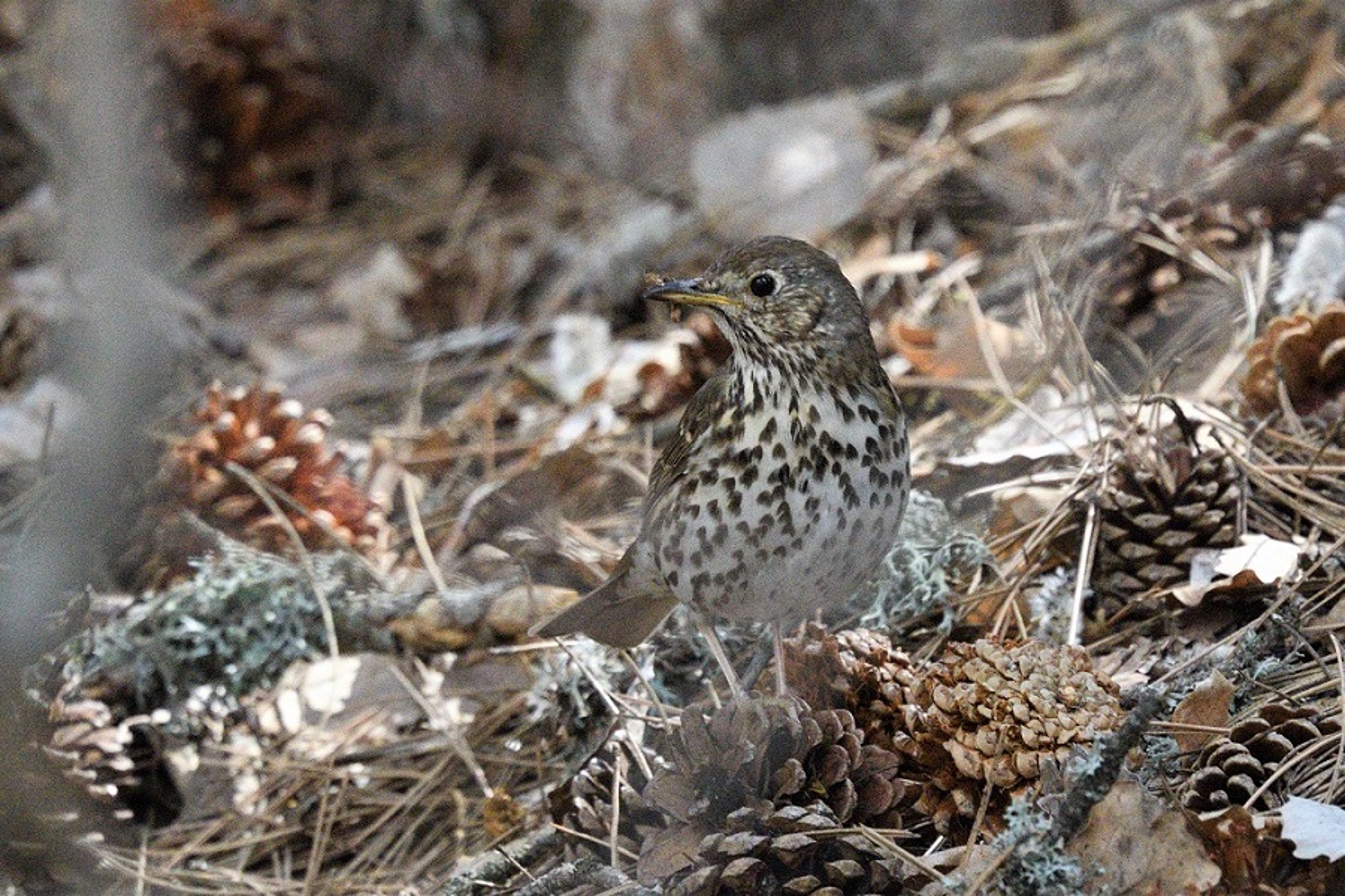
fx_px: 23536
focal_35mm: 630
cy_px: 448
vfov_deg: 2.2
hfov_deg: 3.3
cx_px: 672
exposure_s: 1/1600
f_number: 5.6
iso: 8000
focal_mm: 420
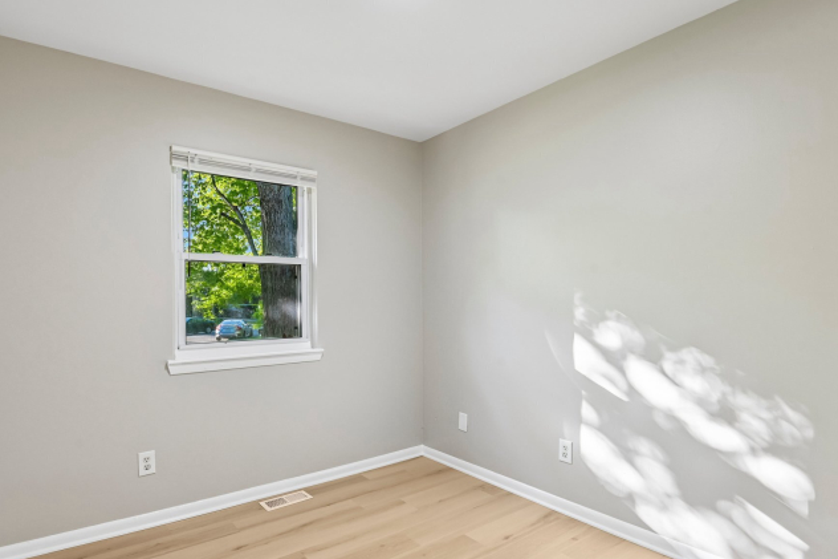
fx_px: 442
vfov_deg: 64.4
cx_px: 403
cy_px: 301
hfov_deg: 86.9
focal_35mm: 19
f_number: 8
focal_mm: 16
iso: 250
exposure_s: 1/15
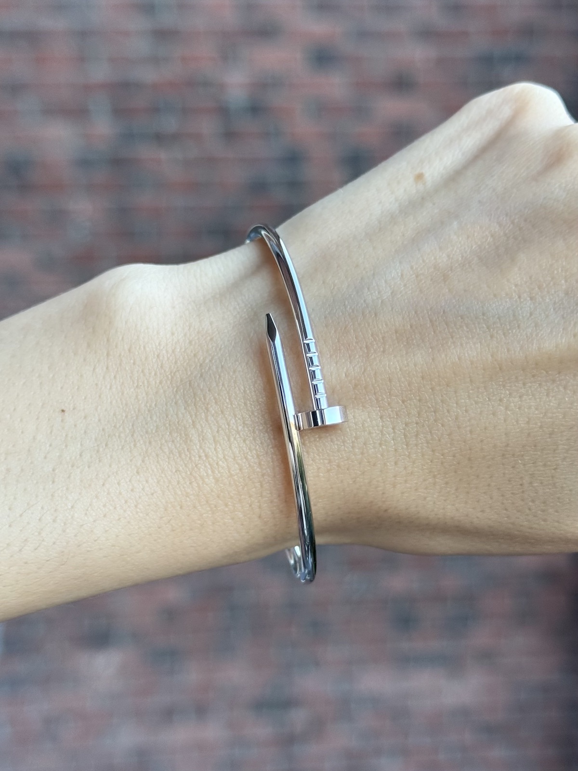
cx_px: 289
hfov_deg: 30.3
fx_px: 1069
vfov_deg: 39.7
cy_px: 386
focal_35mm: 48
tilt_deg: -16.8
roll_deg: -1.1
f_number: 1.78
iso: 100
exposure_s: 1/121
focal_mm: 6.76
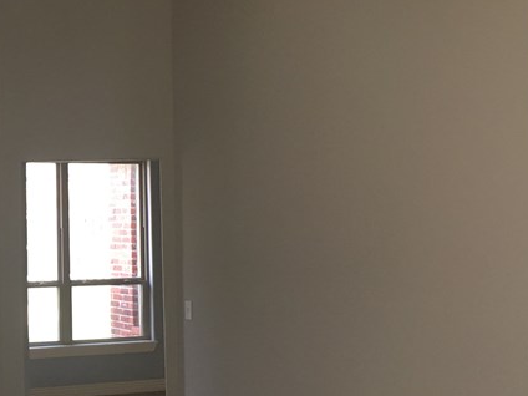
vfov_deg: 21.0
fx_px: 1068
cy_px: 188
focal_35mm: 70
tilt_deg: +1.9
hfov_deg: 26.2
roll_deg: +1.2
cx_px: -15
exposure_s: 1/30
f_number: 2.2
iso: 40
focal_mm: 4.15
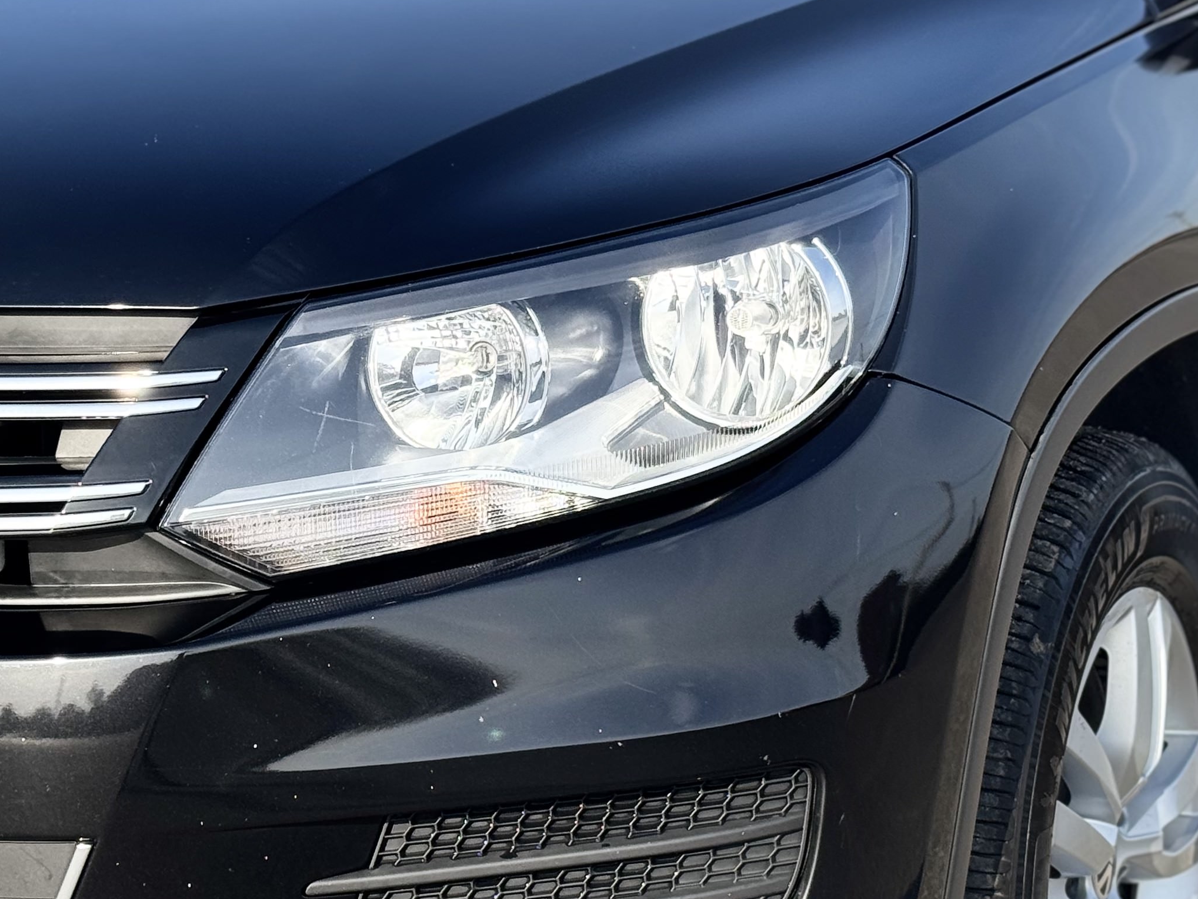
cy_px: 552
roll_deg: +0.4
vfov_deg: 15.5
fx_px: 3288
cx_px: 318
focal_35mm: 95
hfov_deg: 20.5
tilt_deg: -11.1
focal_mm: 6.76
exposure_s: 1/2110
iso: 64
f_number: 1.78
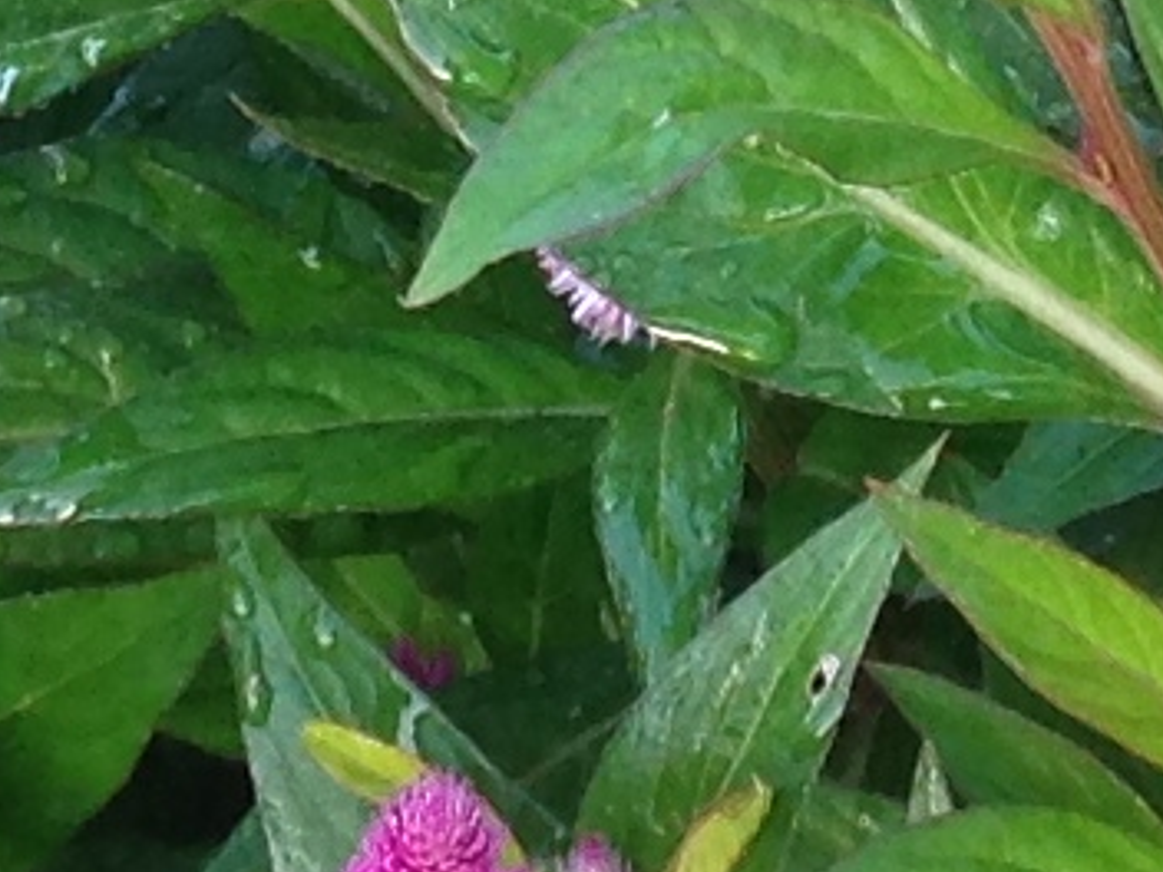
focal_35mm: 257
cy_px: -1628
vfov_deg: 5.5
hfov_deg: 7.7
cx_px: 704
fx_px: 8634
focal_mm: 4.28
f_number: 2.4
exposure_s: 1/40
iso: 64
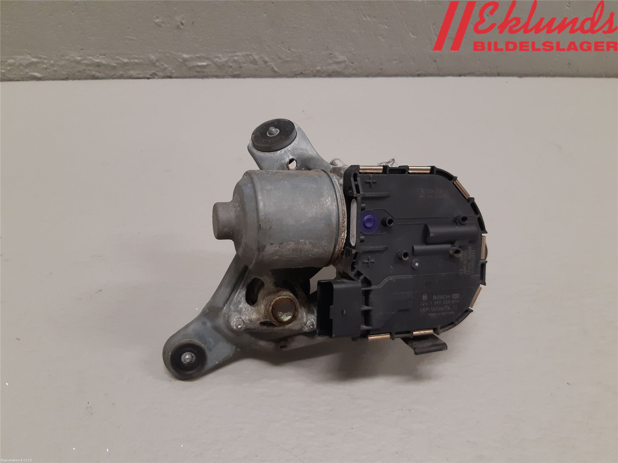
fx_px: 464
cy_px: 232
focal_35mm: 26
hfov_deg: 67.3
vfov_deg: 53.1
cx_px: 309
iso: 125
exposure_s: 1/50
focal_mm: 3.93
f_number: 1.7
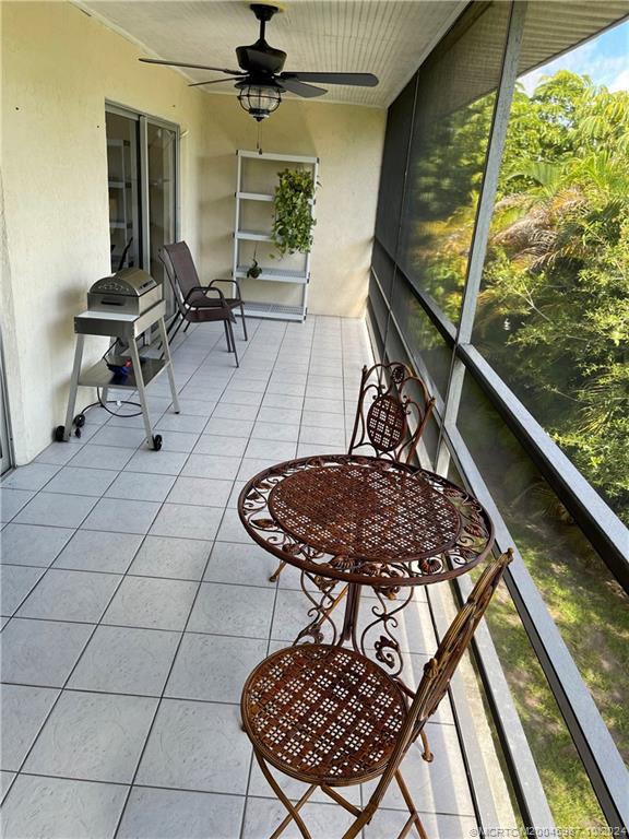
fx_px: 630
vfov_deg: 67.3
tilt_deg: -20.1
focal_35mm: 26
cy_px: 420
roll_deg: -4.5
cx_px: 314
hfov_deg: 53.1
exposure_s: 1/160
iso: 32
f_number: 1.6
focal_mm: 5.1
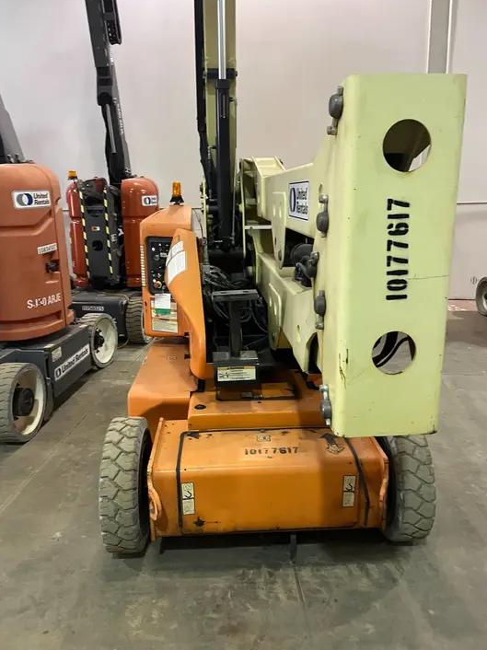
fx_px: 507
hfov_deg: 51.3
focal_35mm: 27
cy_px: 324
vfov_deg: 65.3
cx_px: 246
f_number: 1.6
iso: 500
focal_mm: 5.1
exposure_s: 1/40
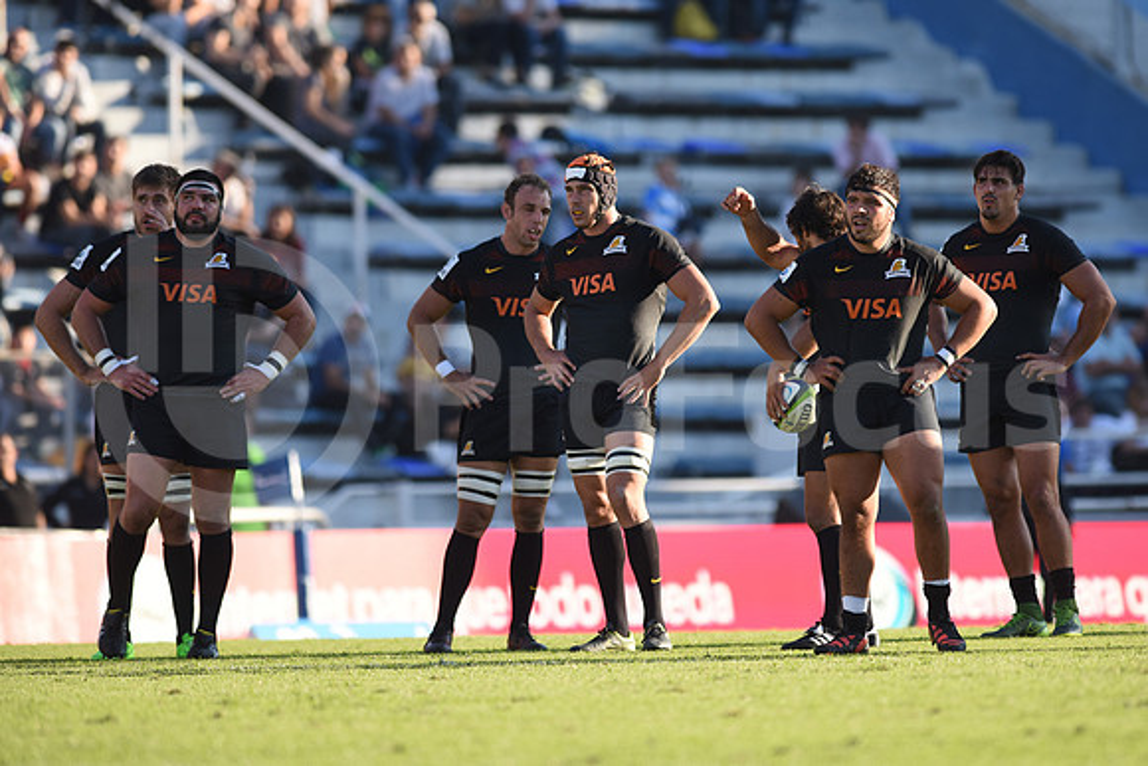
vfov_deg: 3.3
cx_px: 574
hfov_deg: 4.9
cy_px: 383
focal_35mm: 420
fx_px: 13396
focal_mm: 420
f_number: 4
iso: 500
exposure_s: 1/1250
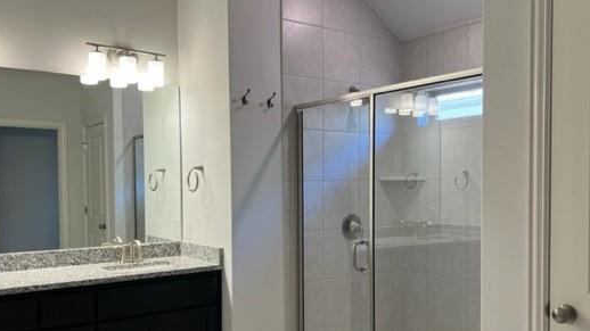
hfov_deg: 56.6
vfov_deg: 33.6
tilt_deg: -1.8
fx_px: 547
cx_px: 280
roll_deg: +0.4
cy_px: 200
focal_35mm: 35
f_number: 1.5
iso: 80
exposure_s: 1/120
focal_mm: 5.7
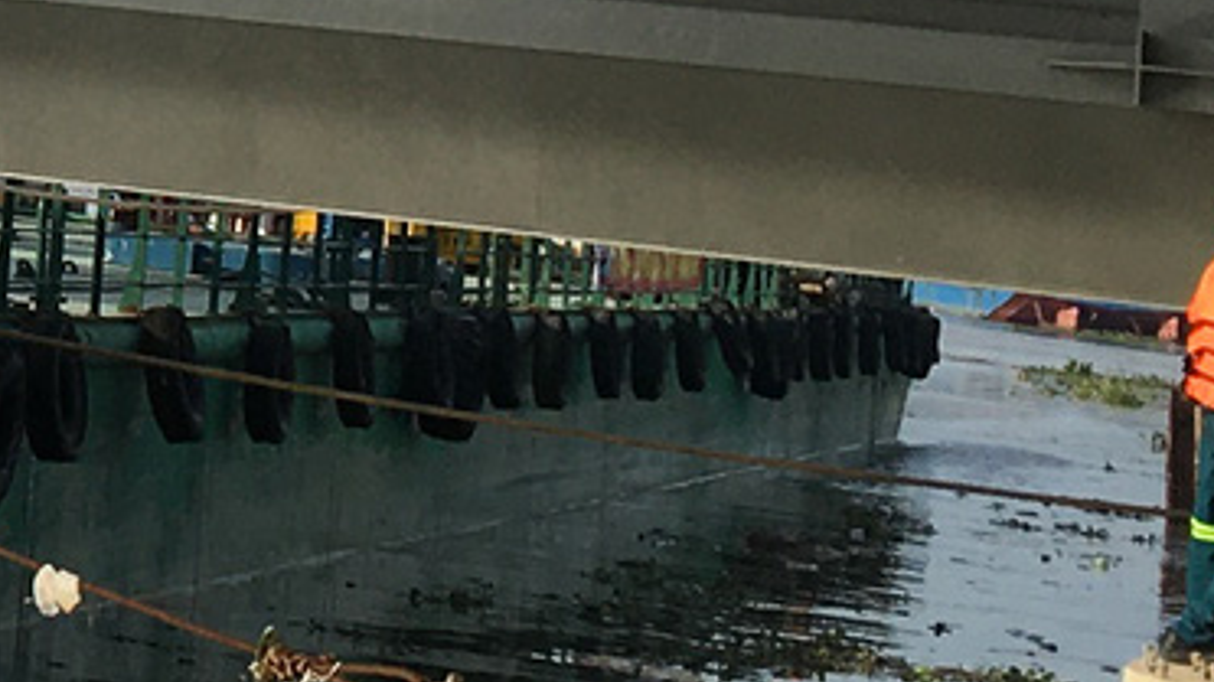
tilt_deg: +8.0
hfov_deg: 11.5
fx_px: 5471
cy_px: -682
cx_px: -1113
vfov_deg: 6.9
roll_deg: -5.3
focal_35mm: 170
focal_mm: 4.15
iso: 25
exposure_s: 1/1054
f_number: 2.2
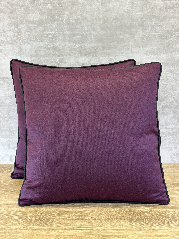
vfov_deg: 39.7
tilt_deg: -14.4
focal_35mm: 48
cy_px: 120
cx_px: 90
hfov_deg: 30.3
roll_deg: +1.5
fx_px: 331
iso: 160
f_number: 1.78
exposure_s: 1/120
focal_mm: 6.86
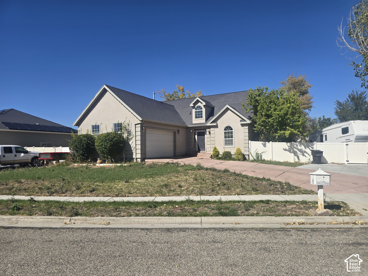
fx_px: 245
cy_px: 138
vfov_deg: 58.9
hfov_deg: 73.9
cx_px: 184
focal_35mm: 23
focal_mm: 6.3
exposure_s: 1/1087
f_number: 1.7
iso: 12
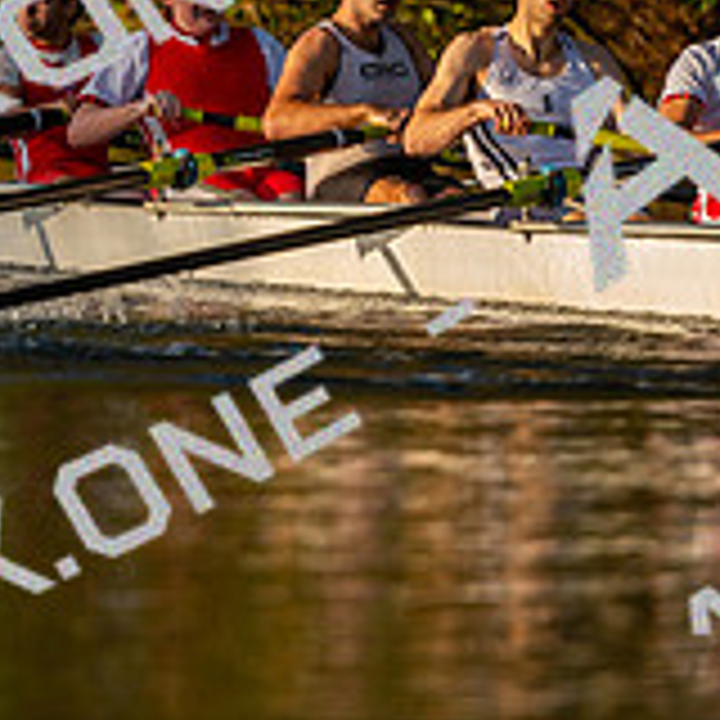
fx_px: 14472
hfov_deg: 2.8
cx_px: 184
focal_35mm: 615
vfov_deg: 2.8
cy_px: -135
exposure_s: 1/2000
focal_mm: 200
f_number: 2.8
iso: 160
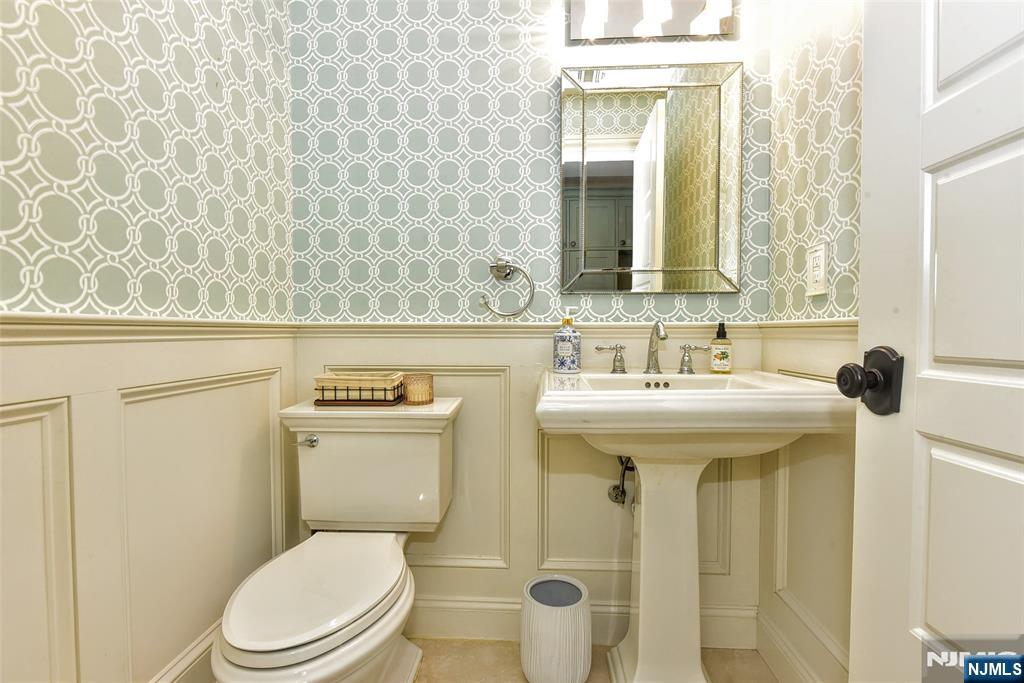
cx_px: 512
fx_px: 484
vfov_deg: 70.5
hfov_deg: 93.3
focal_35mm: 17
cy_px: 342
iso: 1250
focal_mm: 17
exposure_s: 1/13
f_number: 11
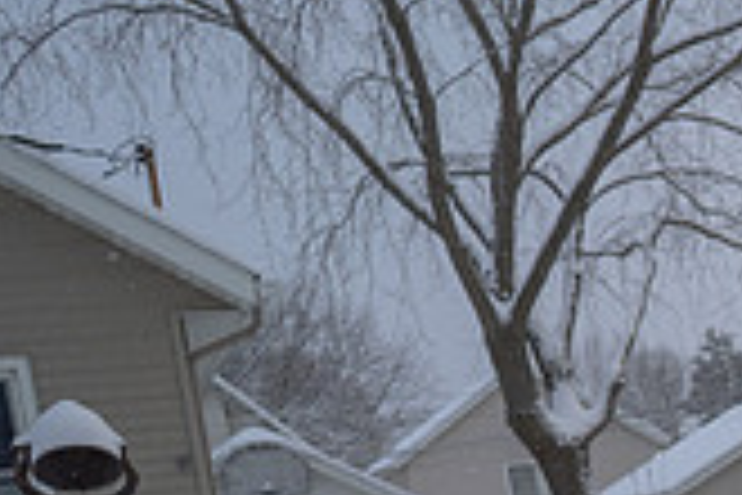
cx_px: 1241
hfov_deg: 17.1
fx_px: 2123
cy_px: 829
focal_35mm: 103
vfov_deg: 12.4
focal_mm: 28
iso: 200
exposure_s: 1/1000
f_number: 4.5
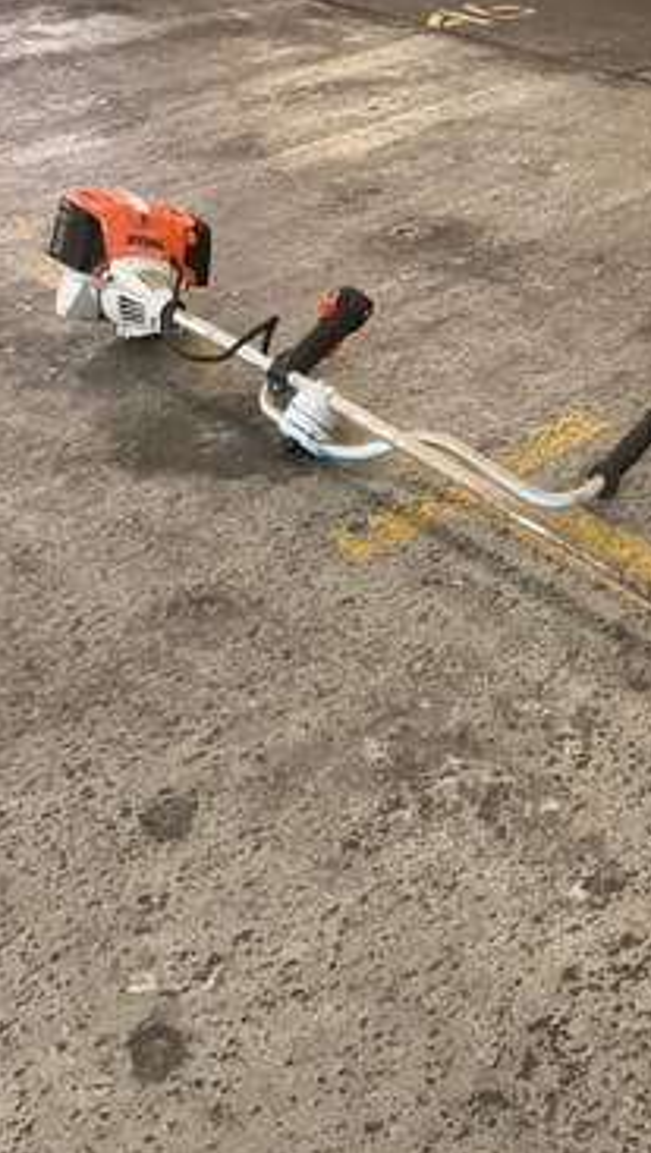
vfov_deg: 47.3
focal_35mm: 43
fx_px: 1317
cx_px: 601
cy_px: 576
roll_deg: -0.9
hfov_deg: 26.7
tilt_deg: -36.5
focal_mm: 3
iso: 400
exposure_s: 1/30
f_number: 1.8
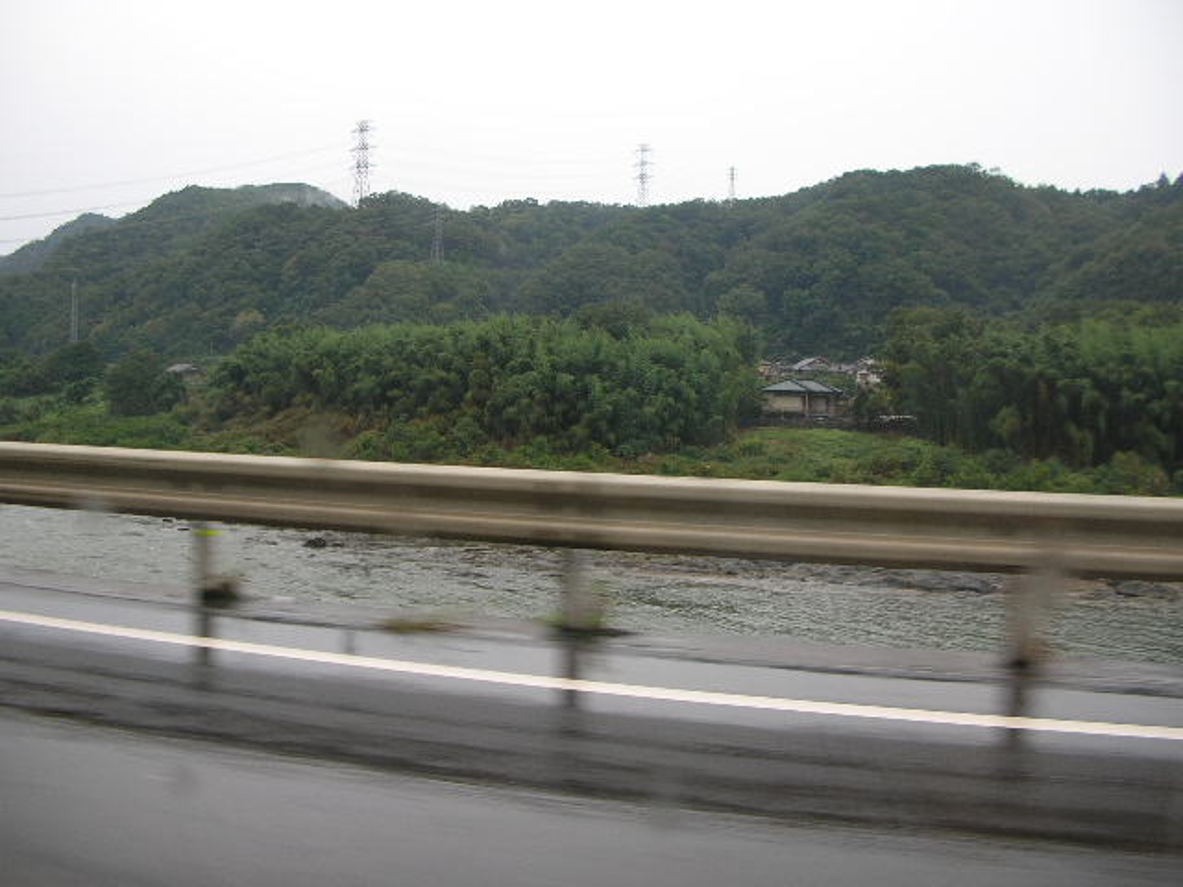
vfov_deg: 40.7
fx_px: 1196
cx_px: 592
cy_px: 444
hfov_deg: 52.6
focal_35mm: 35
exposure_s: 1/128
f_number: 2.8
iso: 50
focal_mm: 5.8
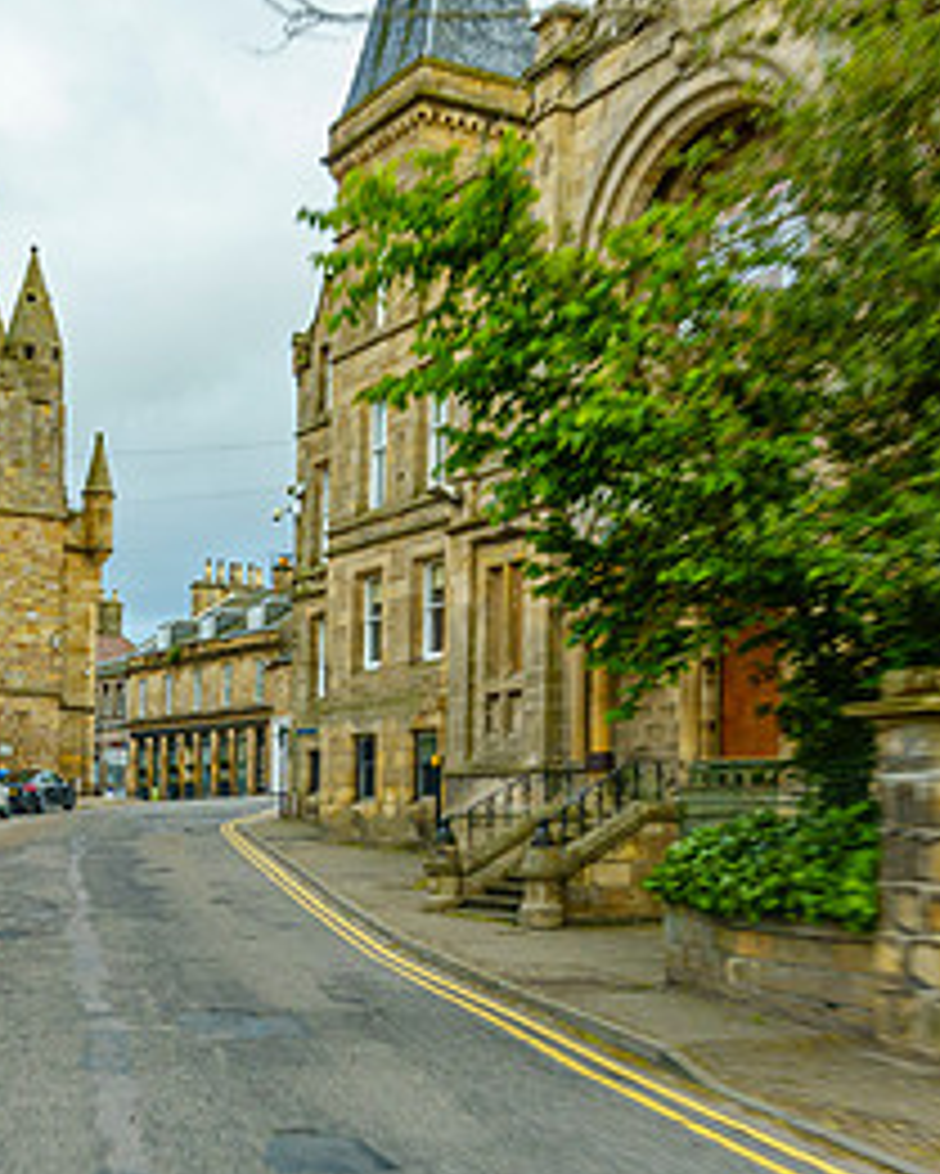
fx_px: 1738
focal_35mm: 50
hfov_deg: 29.8
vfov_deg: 36.9
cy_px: 794
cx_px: 229
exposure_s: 1/40
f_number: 7.1
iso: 125
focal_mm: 8.9
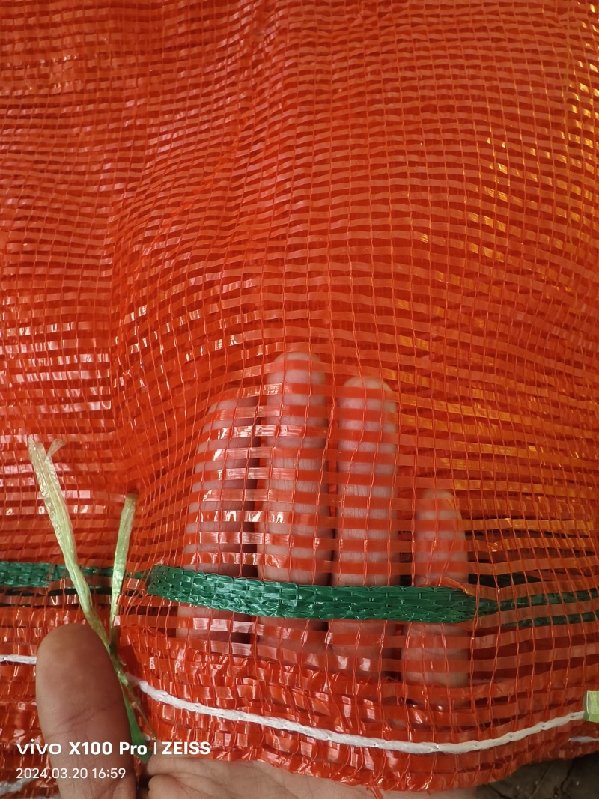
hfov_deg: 54.9
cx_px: 300
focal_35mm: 25
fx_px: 577
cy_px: 400
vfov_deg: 69.4
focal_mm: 2.32
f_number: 2
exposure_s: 1/33.3
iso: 1911
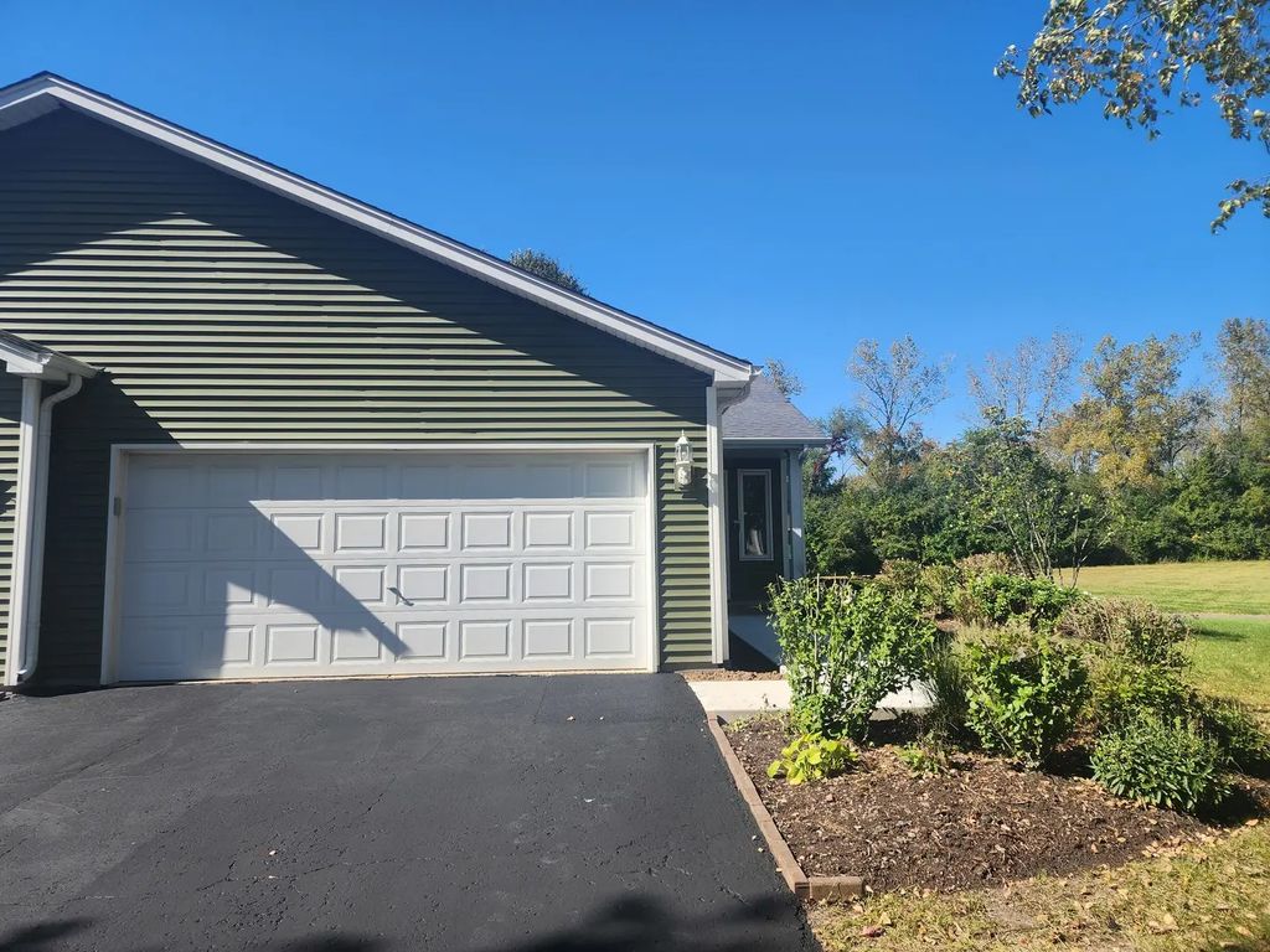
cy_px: 476
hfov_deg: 73.9
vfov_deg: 58.9
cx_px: 635
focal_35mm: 23
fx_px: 844
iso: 12
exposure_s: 1/730
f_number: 1.8
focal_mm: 6.4
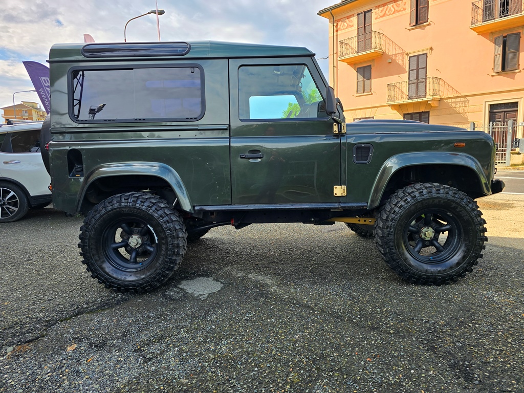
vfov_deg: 58.9
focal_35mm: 23
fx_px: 348
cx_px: 262
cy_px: 196
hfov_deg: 73.9
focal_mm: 6.3
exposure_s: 1/566
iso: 12
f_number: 1.7
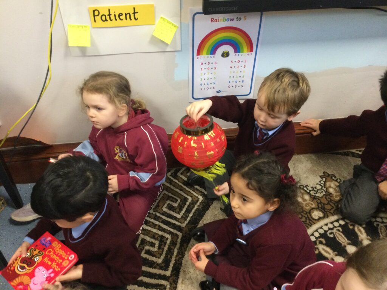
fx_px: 347
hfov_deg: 58.4
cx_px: 194
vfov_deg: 45.4
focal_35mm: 31
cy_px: 145
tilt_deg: -37.9
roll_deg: -0.1
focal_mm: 3.3
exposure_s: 1/33
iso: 250
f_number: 2.4
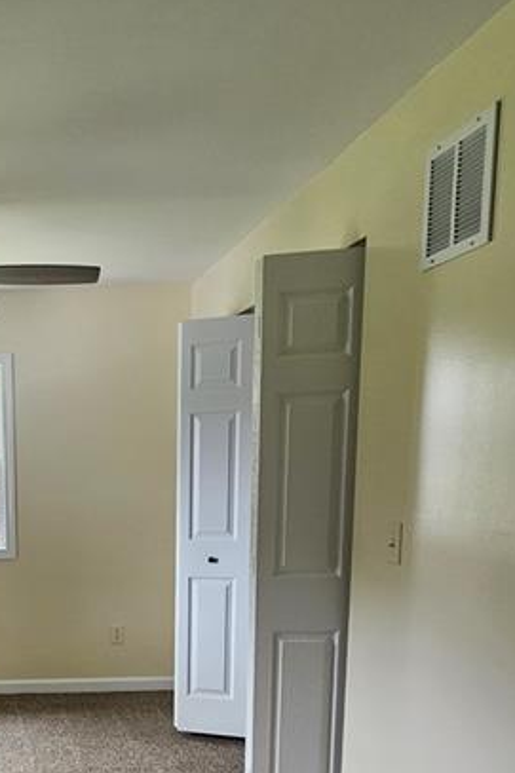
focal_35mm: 34
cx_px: -25
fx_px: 730
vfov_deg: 52.9
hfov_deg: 34.5
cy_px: 596
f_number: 2.2
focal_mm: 2.2
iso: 160
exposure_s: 1/60
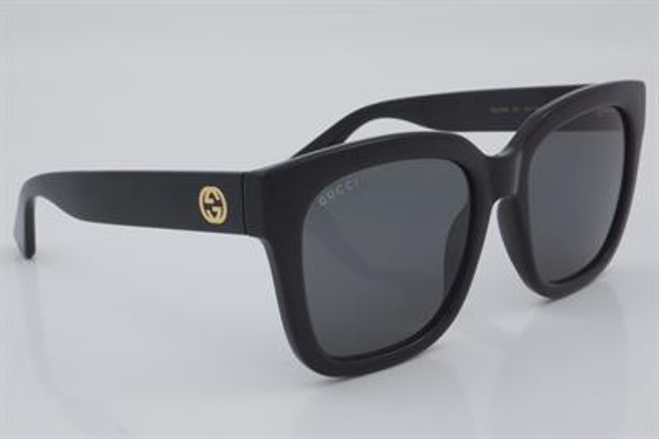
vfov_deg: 18.2
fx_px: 1372
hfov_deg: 27.0
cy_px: 220
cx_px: 330
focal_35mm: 75
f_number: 32
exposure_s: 1/4
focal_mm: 50
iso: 100
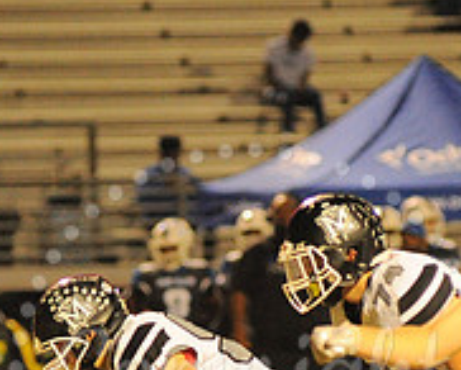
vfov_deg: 2.6
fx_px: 8154
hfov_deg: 3.2
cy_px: 383
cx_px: 251
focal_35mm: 597
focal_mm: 200
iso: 6400
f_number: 4
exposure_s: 1/320
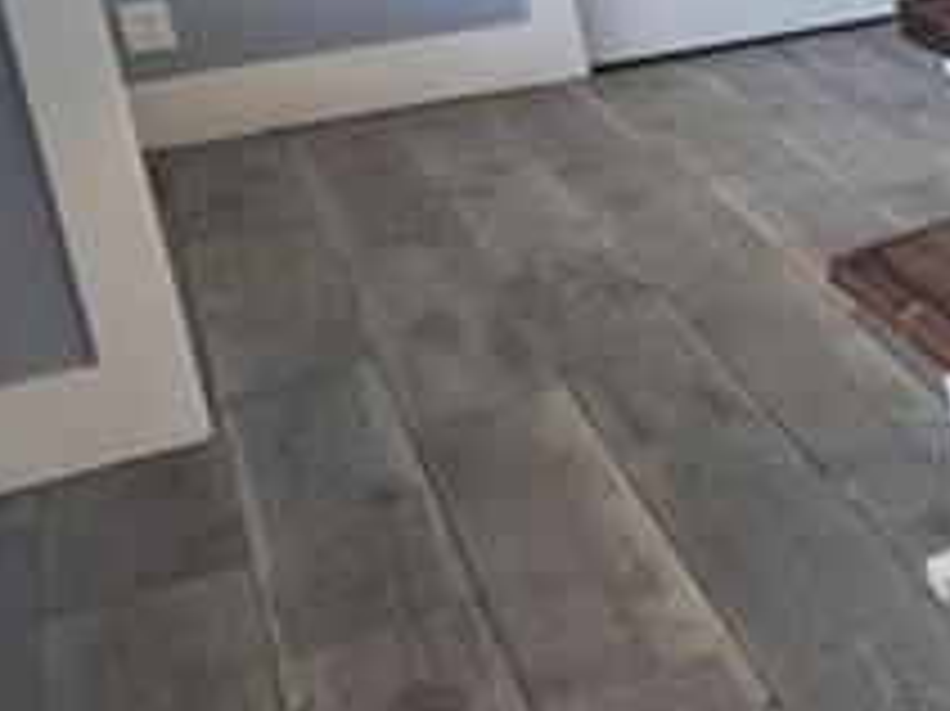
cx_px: 2188
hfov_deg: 16.1
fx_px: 1728
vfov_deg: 22.0
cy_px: -76
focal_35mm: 63
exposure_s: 1/77.4
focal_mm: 2.2
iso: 125
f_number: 2.2
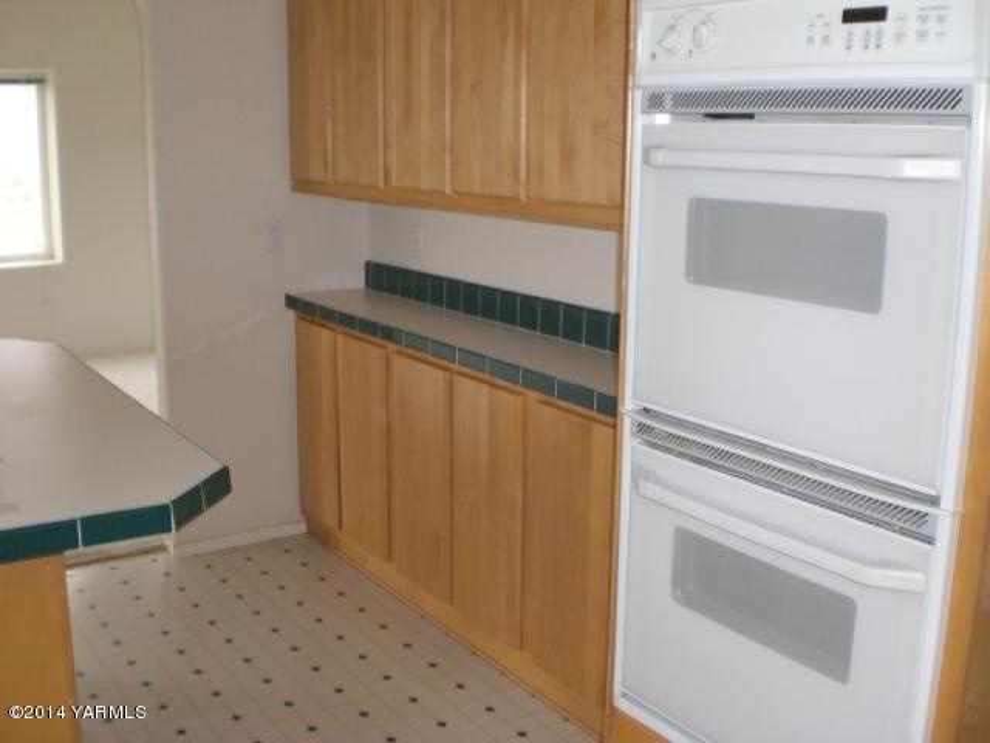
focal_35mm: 38
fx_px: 1087
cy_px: 372
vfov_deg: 37.7
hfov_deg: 49.0
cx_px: 495
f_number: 3.1
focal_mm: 6.3
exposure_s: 1/60
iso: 200
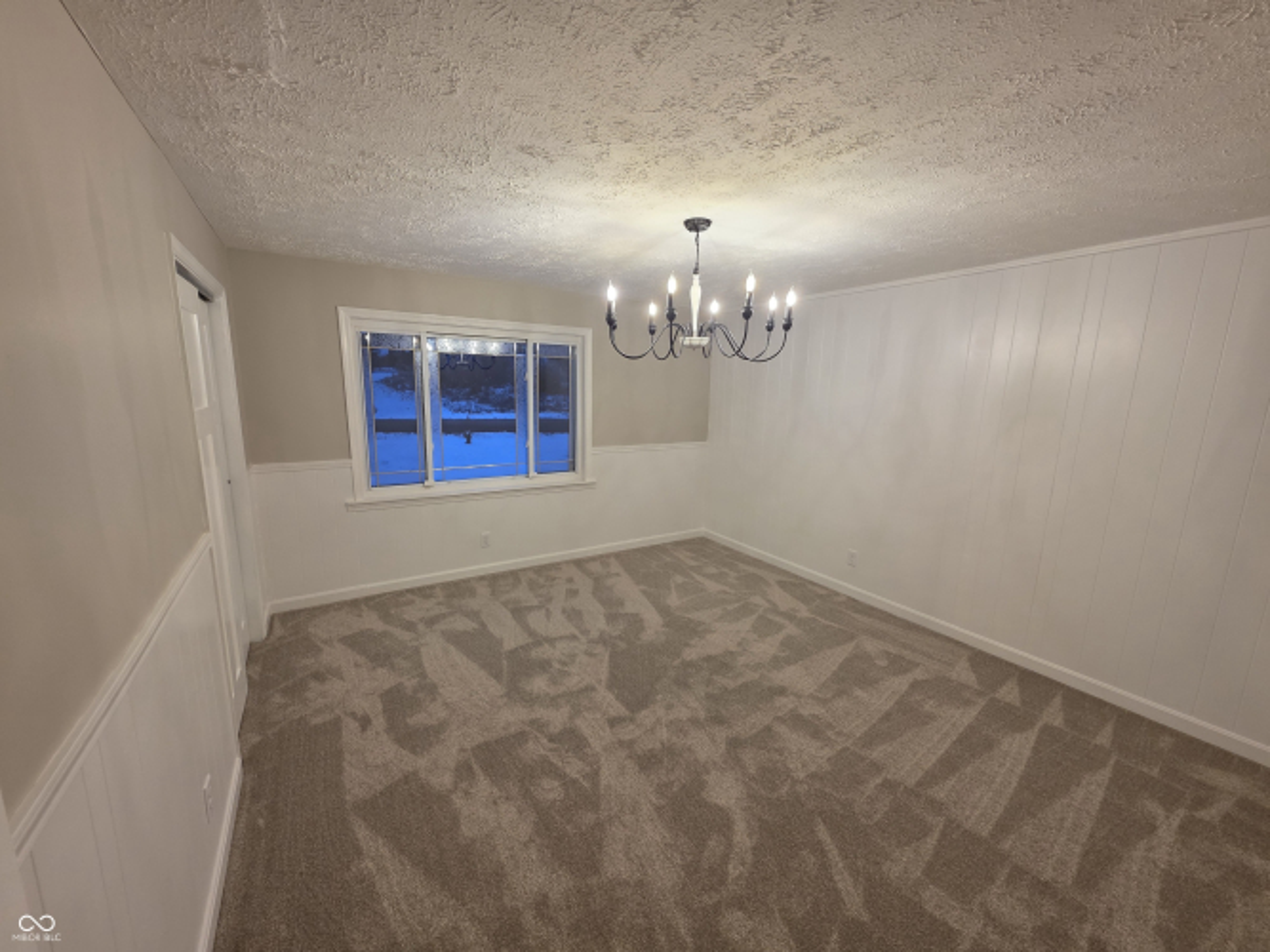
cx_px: 635
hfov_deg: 106.2
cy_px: 476
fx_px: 477
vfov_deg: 89.9
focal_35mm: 13
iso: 160
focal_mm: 2.2
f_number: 1.9
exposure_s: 1/60
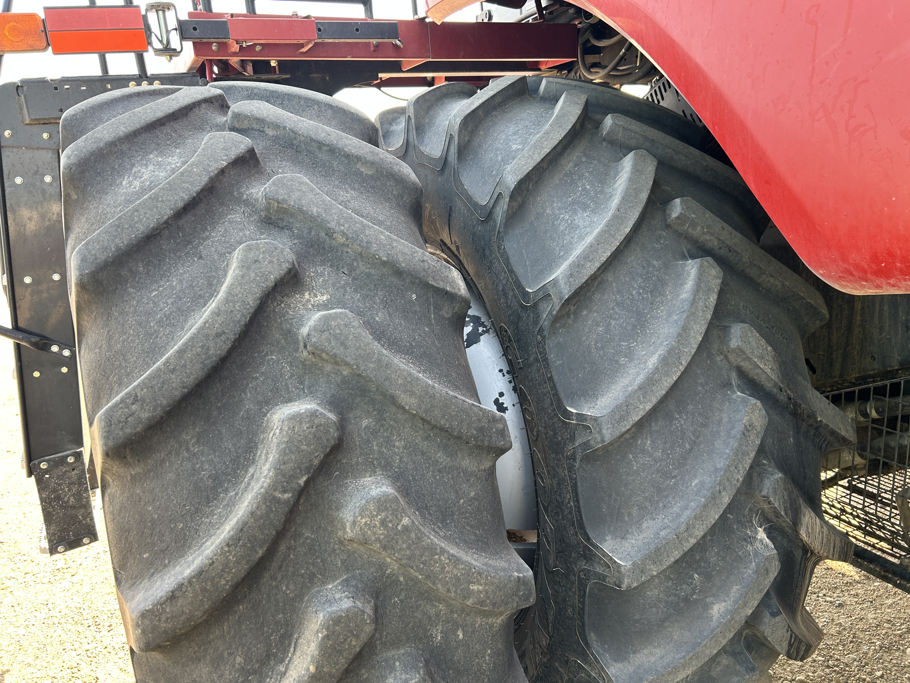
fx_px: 683
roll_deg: +3.0
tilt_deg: -15.7
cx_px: 455
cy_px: 342
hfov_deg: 67.3
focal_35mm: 26
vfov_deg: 53.1
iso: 40
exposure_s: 1/172
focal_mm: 5.7
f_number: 1.5
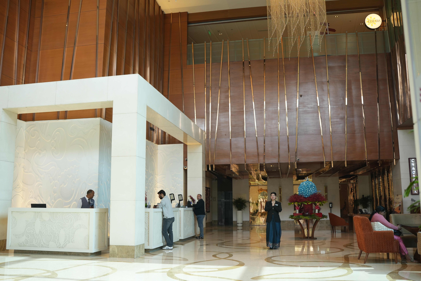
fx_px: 409
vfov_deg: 37.9
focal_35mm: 35
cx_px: 210
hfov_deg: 54.4
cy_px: 140
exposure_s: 1/100
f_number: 5
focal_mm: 35
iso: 640
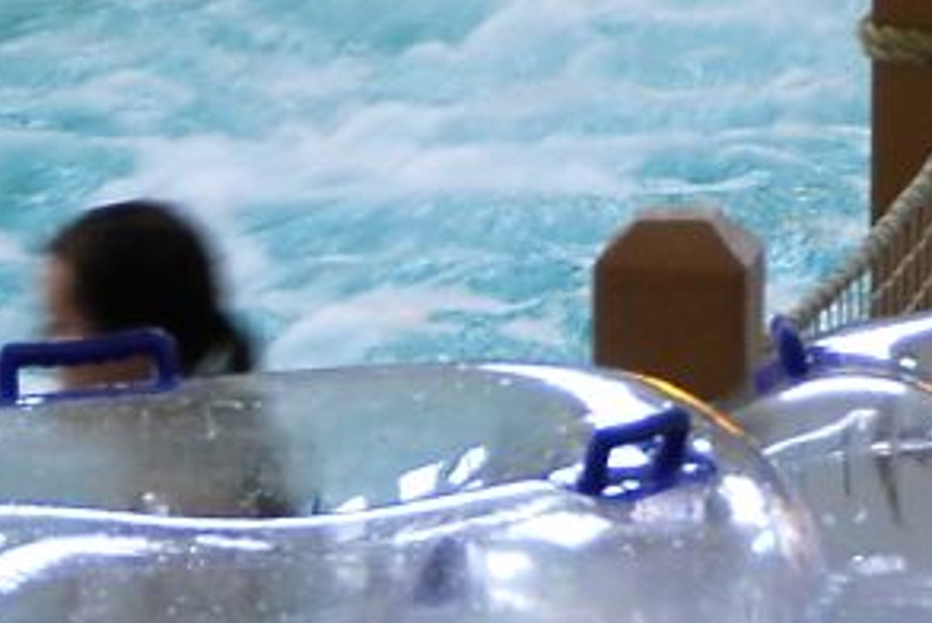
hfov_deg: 2.6
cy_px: -687
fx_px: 20407
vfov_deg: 1.7
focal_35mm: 788
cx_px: 1304
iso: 125
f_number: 5.6
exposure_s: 1/15
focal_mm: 75
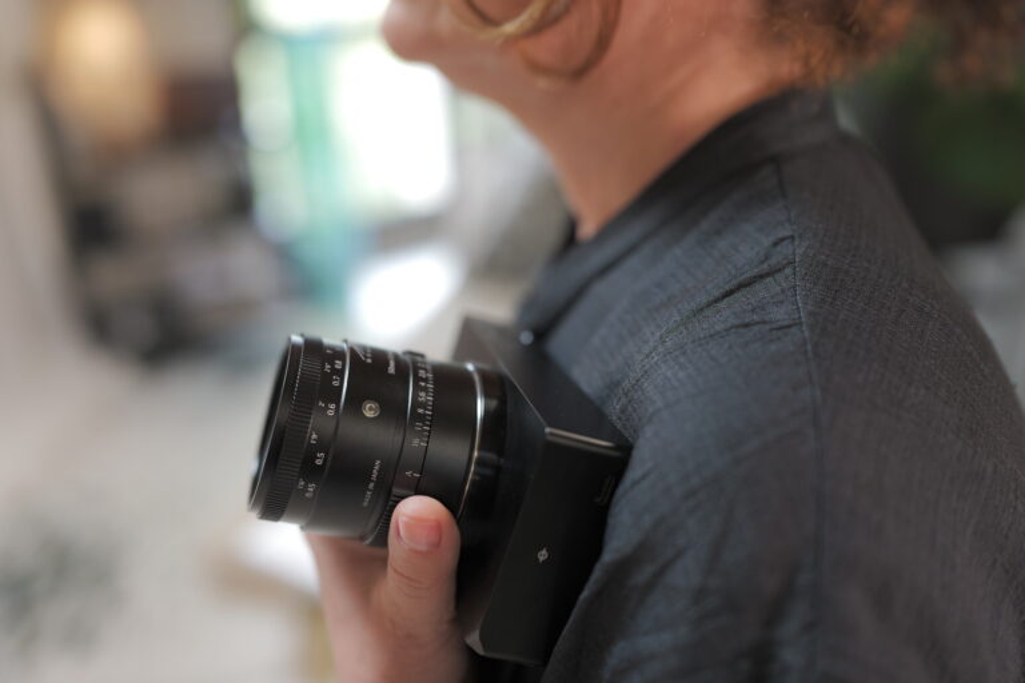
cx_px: 512
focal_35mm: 30
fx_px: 854
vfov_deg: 43.6
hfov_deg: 61.9
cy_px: 342
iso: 400
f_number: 1.8
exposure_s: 1/250
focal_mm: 30
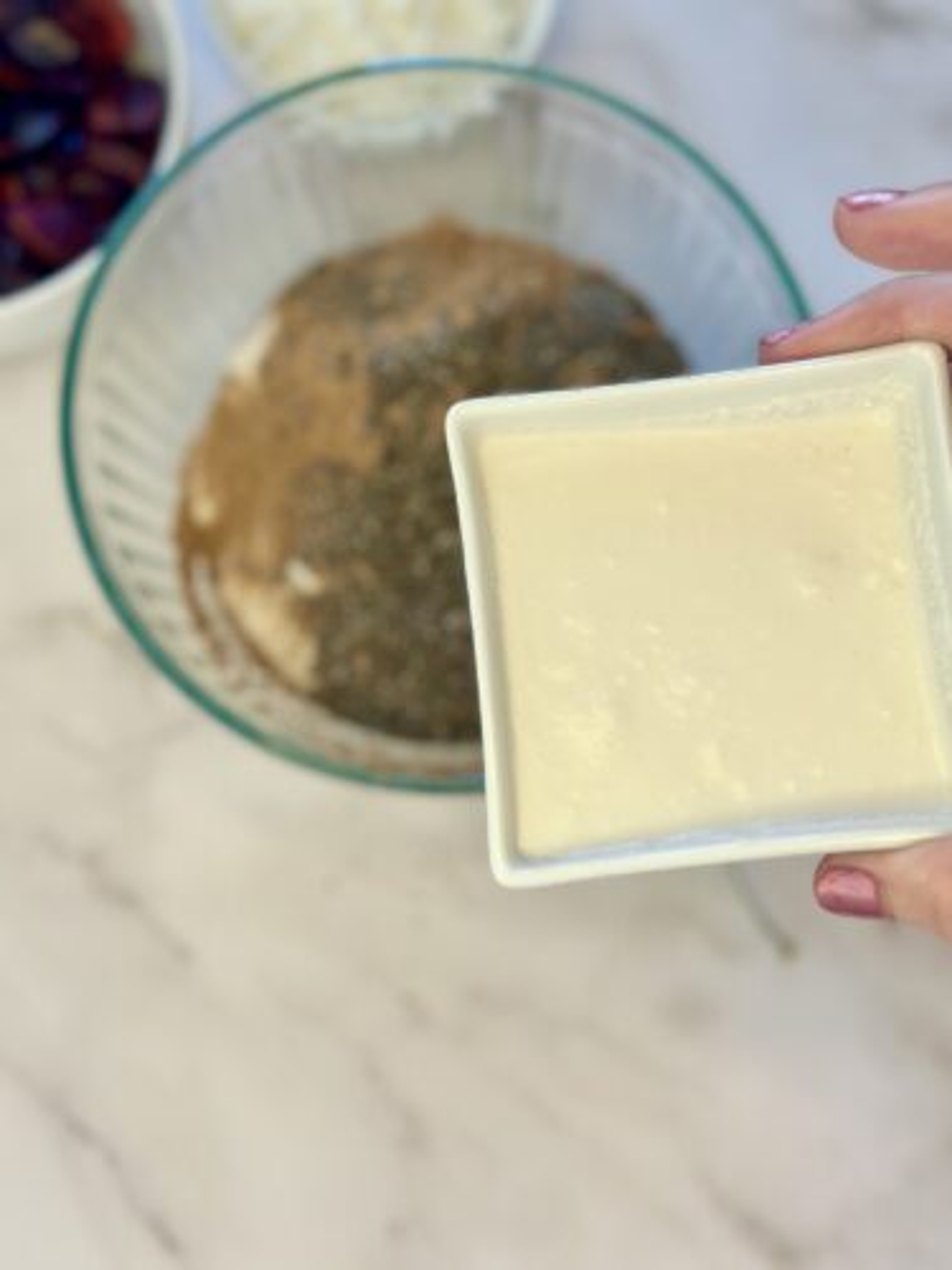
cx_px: 476
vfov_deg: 39.7
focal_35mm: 48
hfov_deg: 30.3
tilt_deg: -76.7
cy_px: 635
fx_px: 1760
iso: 64
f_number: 1.78
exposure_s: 1/166
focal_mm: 6.86
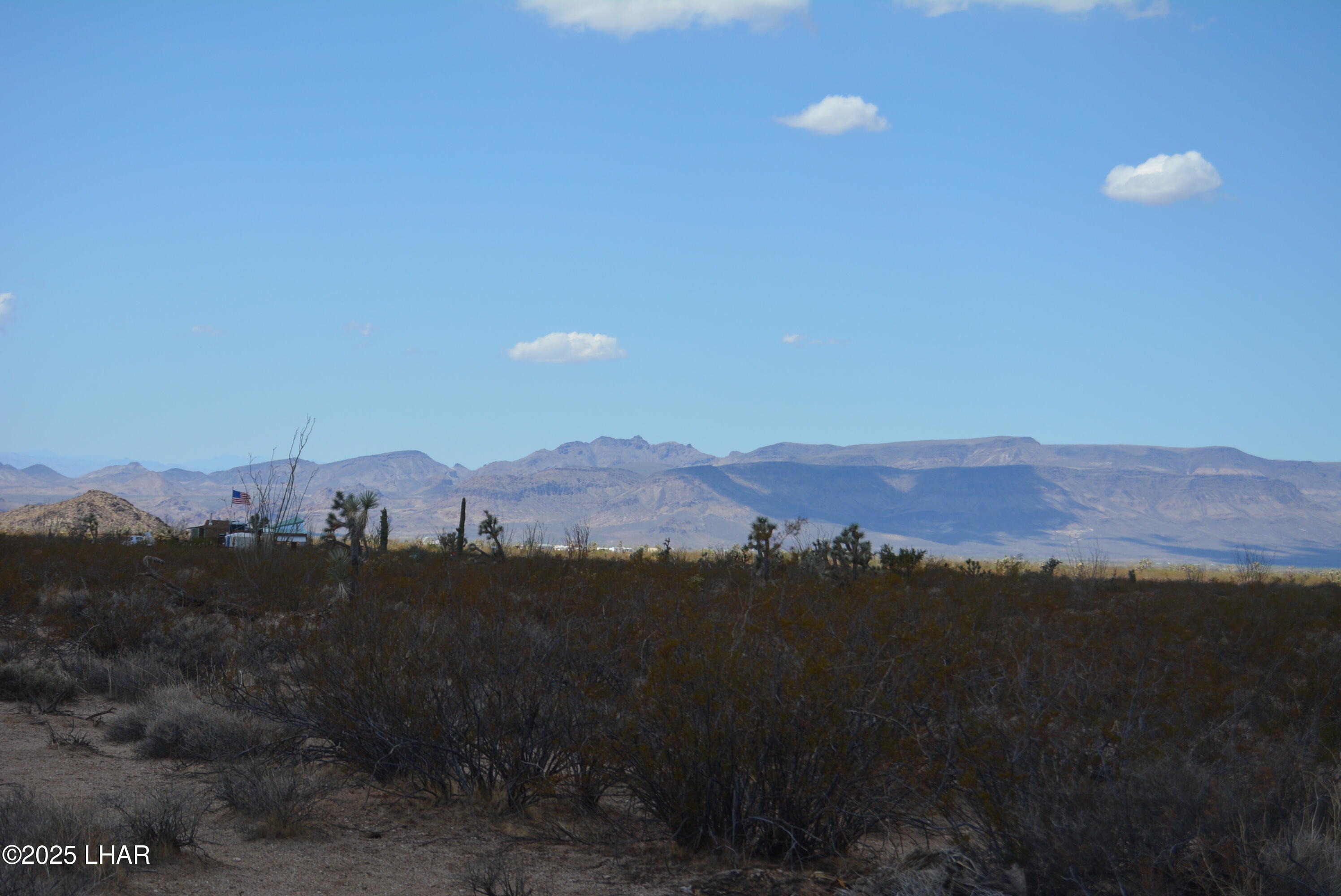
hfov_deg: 24.6
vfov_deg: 16.6
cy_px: 448
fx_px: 3075
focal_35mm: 82
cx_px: 670
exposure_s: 1/1600
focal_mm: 55
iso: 400
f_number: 7.1
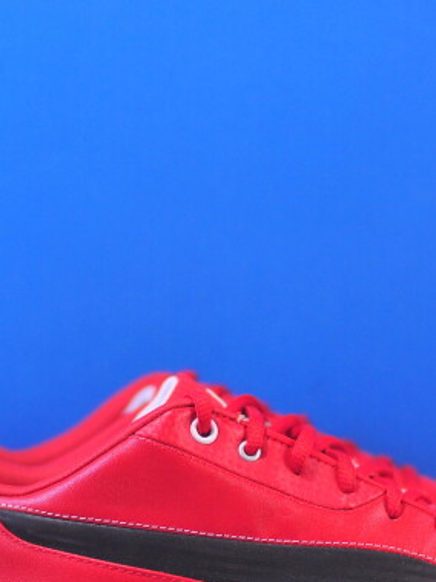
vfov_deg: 13.0
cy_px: 371
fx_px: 2554
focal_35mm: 152
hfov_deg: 9.8
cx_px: 246
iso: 250
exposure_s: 1/320
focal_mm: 50
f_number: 2.2
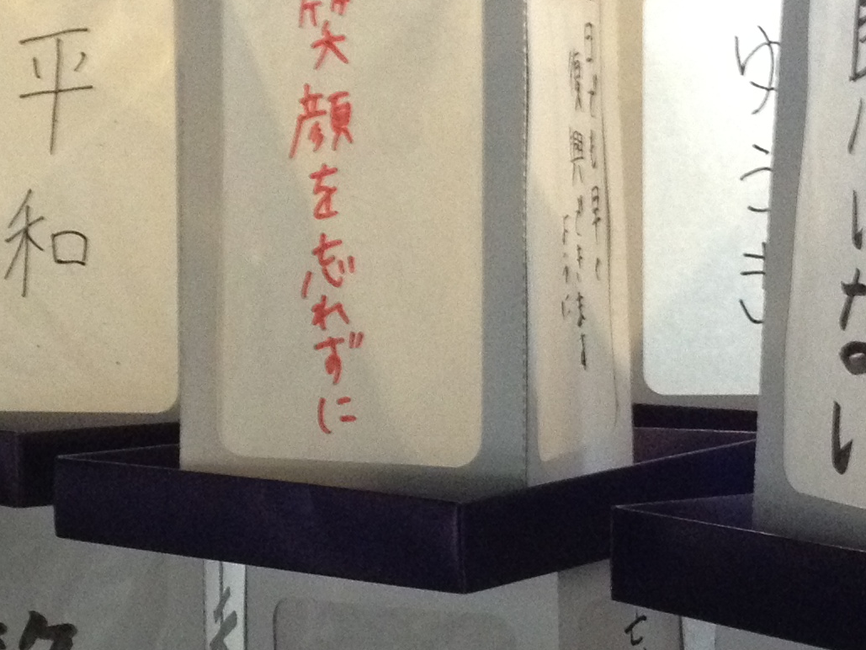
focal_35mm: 111
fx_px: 2777
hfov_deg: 17.7
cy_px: 403
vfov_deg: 13.3
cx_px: 376
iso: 320
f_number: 2.4
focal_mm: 4.28
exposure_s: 1/20
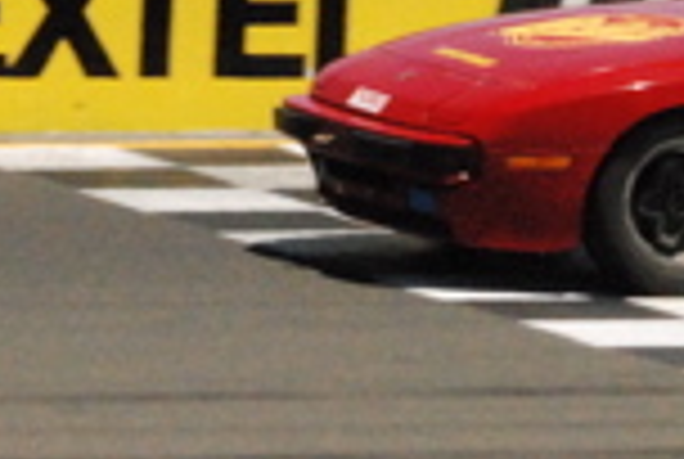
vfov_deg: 1.6
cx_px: 475
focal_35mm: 851
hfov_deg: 2.4
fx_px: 16202
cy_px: 374
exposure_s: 1/800
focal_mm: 135
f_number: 29
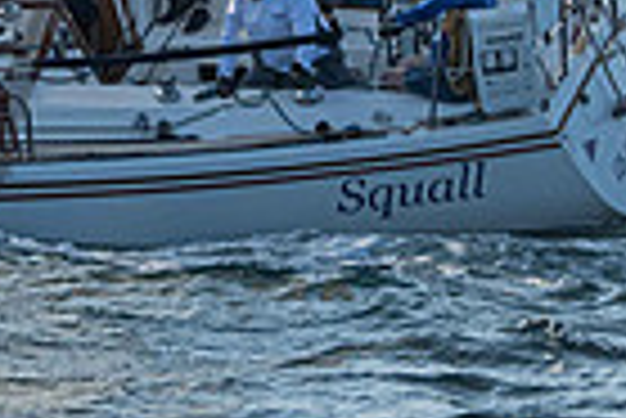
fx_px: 6249
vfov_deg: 3.8
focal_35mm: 359
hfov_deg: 5.7
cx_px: 67
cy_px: -436
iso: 400
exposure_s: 1/1600
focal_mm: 66
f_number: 8
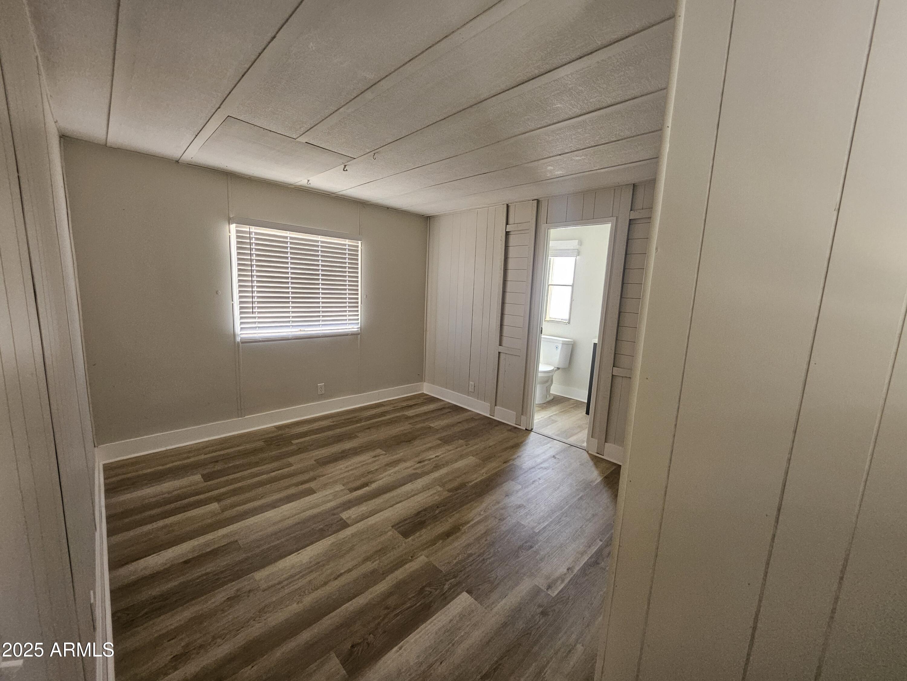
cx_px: 454
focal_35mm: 13
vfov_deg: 89.9
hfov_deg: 106.2
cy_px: 340
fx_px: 341
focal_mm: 1.7
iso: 200
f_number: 2.2
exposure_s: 1/60
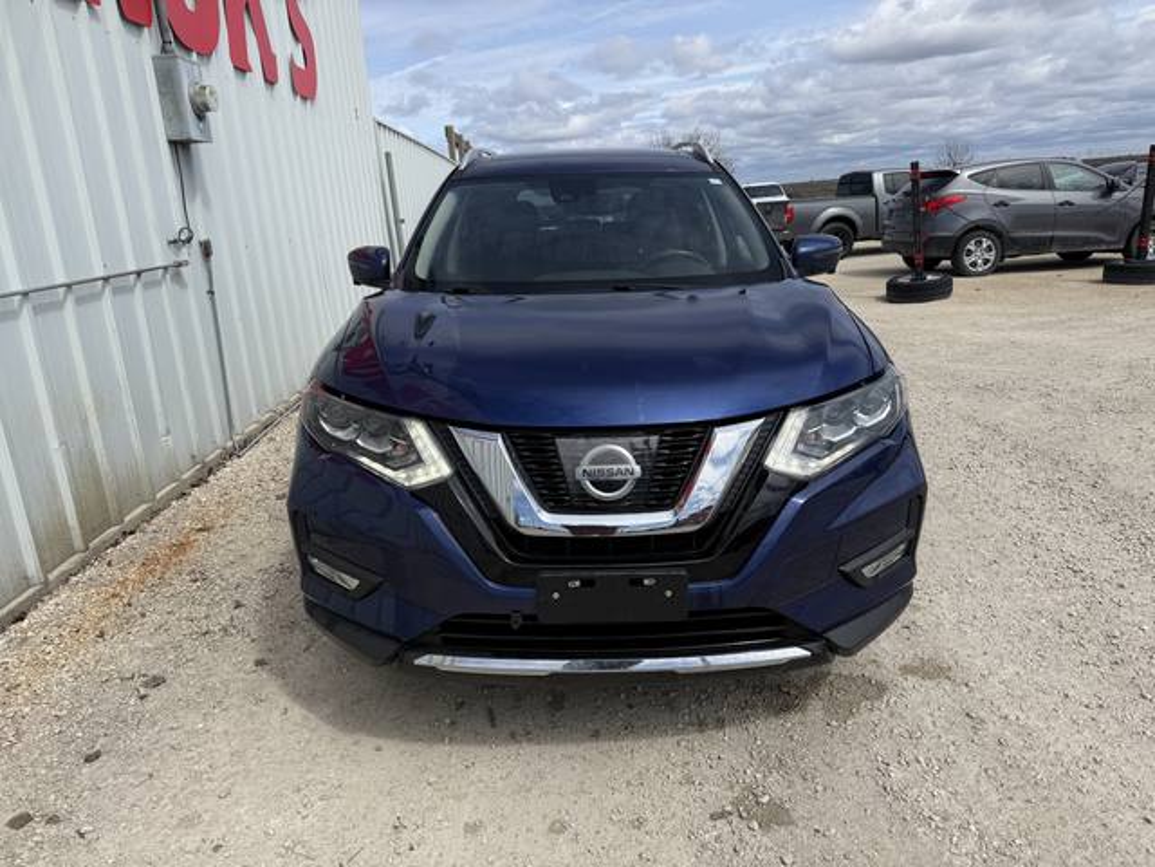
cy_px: 434
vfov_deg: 56.8
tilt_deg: -12.9
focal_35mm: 24
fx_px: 801
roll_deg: +4.3
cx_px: 578
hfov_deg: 71.6
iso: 80
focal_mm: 6.76
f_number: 1.78
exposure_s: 1/5714
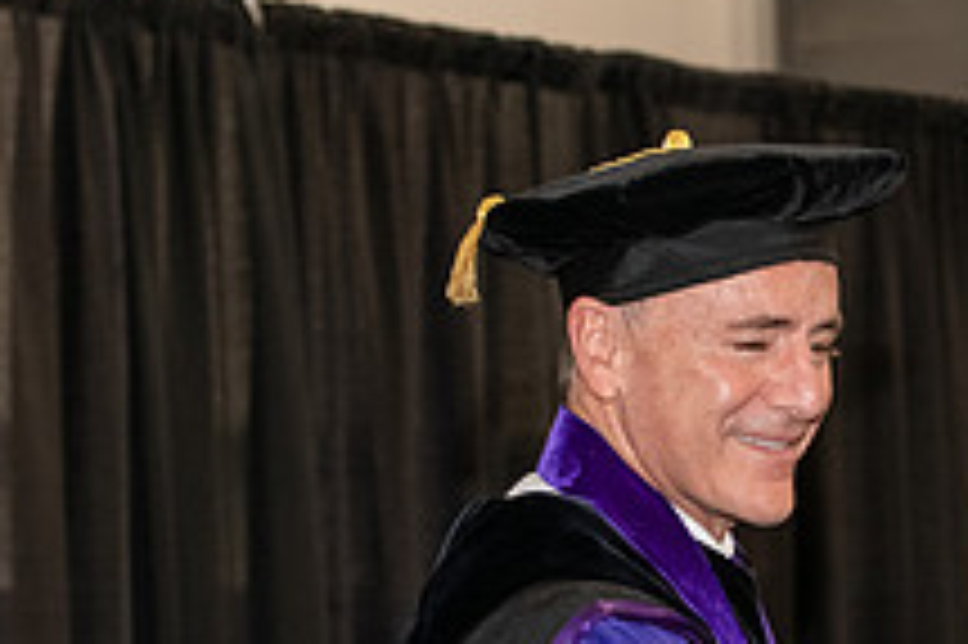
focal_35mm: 189
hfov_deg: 10.8
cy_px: 696
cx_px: 963
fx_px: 5078
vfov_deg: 7.2
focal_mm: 70
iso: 2500
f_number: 5
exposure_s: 1/200
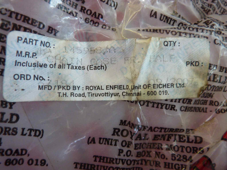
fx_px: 164
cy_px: 85
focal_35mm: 25
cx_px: 114
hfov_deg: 69.4
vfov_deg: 54.9
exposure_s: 1/30
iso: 200
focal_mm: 4.1
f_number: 3.3
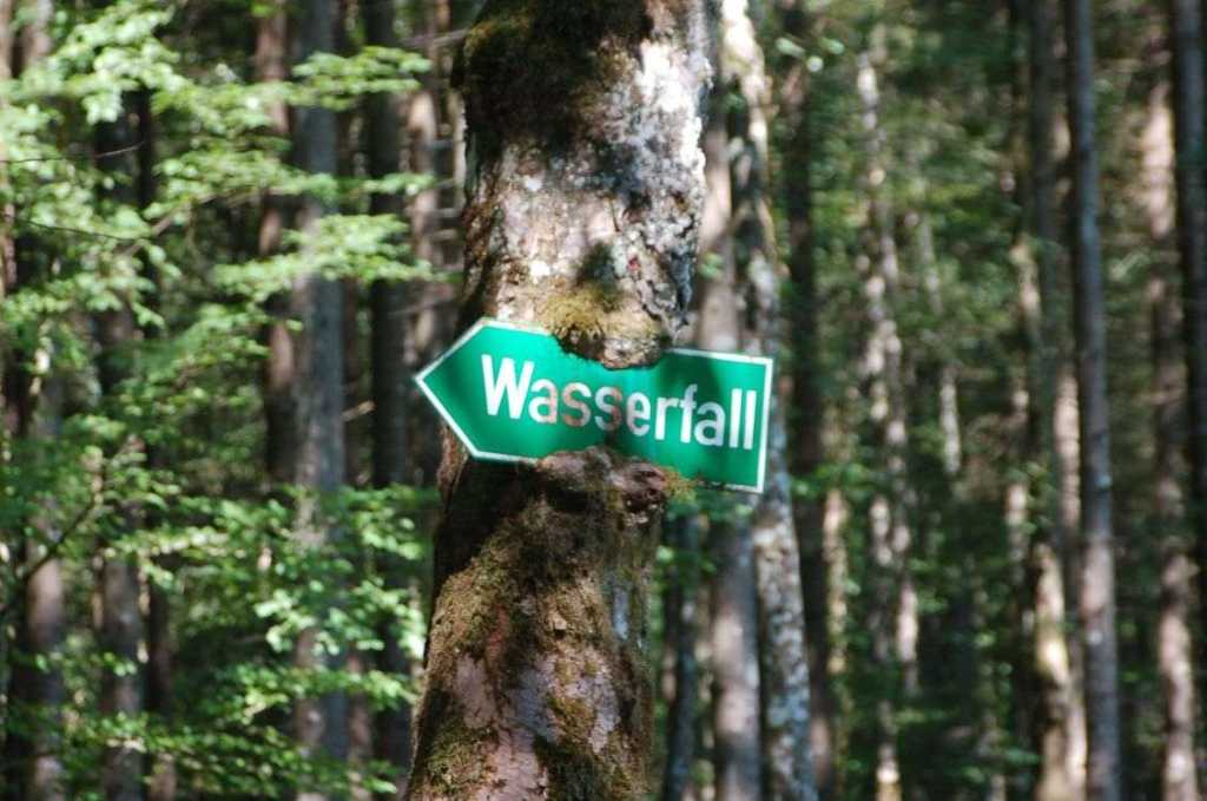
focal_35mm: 168
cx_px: 604
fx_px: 5623
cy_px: 400
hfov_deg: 12.3
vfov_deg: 8.1
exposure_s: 1/125
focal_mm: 112
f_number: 7.1
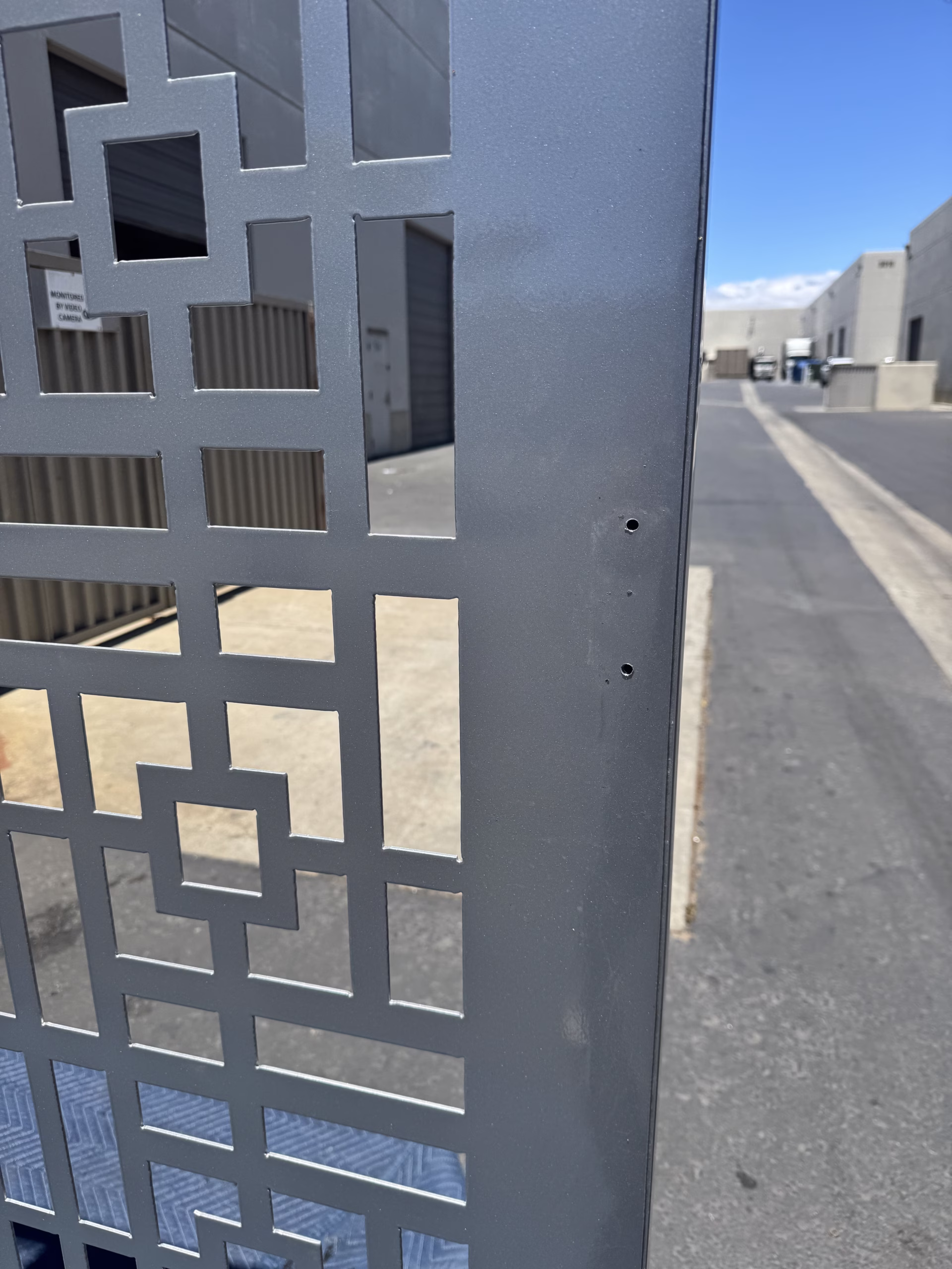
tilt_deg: -15.3
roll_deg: +2.7
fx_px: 880
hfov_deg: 56.8
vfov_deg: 71.6
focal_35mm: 24
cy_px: 634
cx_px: 476
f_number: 1.78
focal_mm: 6.76
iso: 80
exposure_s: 1/4049
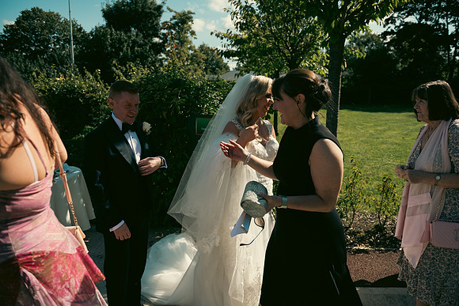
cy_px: 153
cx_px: 230
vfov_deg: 49.6
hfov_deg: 69.4
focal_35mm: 26
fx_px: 332
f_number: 3.5
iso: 250
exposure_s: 1/4000
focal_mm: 26
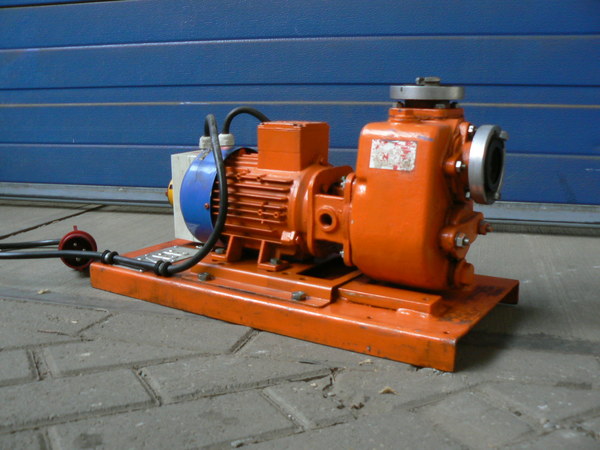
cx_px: 300
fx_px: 624
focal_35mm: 36
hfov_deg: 51.4
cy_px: 225
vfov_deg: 39.7
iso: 160
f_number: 2.8
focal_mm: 6
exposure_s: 1/30
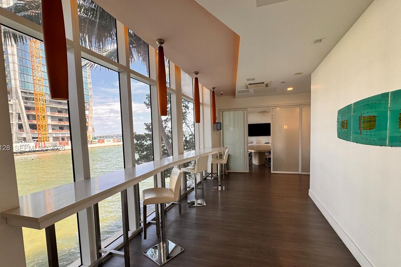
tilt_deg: -4.2
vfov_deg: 70.2
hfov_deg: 93.2
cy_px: 148
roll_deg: +1.7
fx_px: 189
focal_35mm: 17
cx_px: 208
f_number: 2.2
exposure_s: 1/99
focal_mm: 2.22
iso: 50
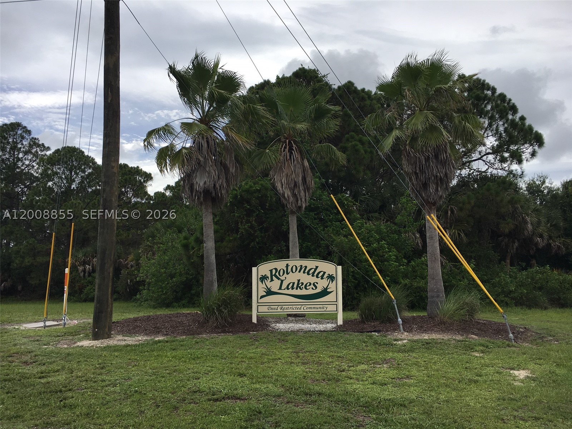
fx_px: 479
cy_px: 214
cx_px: 286
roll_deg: +0.8
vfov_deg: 48.2
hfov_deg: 61.7
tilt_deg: +7.7
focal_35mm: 29
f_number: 2.2
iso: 25
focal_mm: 4.15
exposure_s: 1/1789
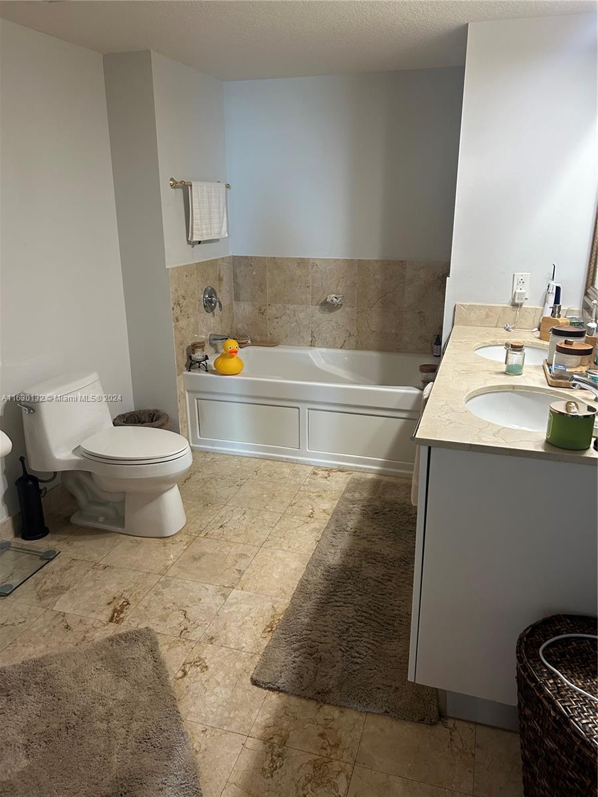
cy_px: 398
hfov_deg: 53.1
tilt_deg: -18.4
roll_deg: -0.1
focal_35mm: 26
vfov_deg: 67.3
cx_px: 299
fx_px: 599
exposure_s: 1/60
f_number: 1.5
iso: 160
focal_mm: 5.7
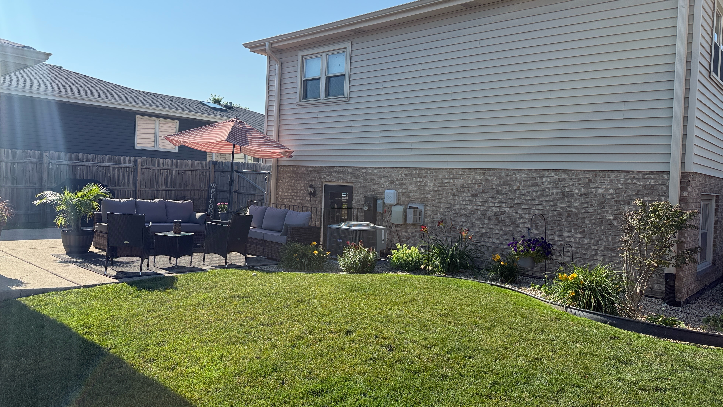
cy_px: 195
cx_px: 352
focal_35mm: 27
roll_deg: -2.1
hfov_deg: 69.9
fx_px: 518
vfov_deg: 42.9
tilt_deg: -0.4
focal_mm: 6.76
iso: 100
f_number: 1.78
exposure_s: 1/4405
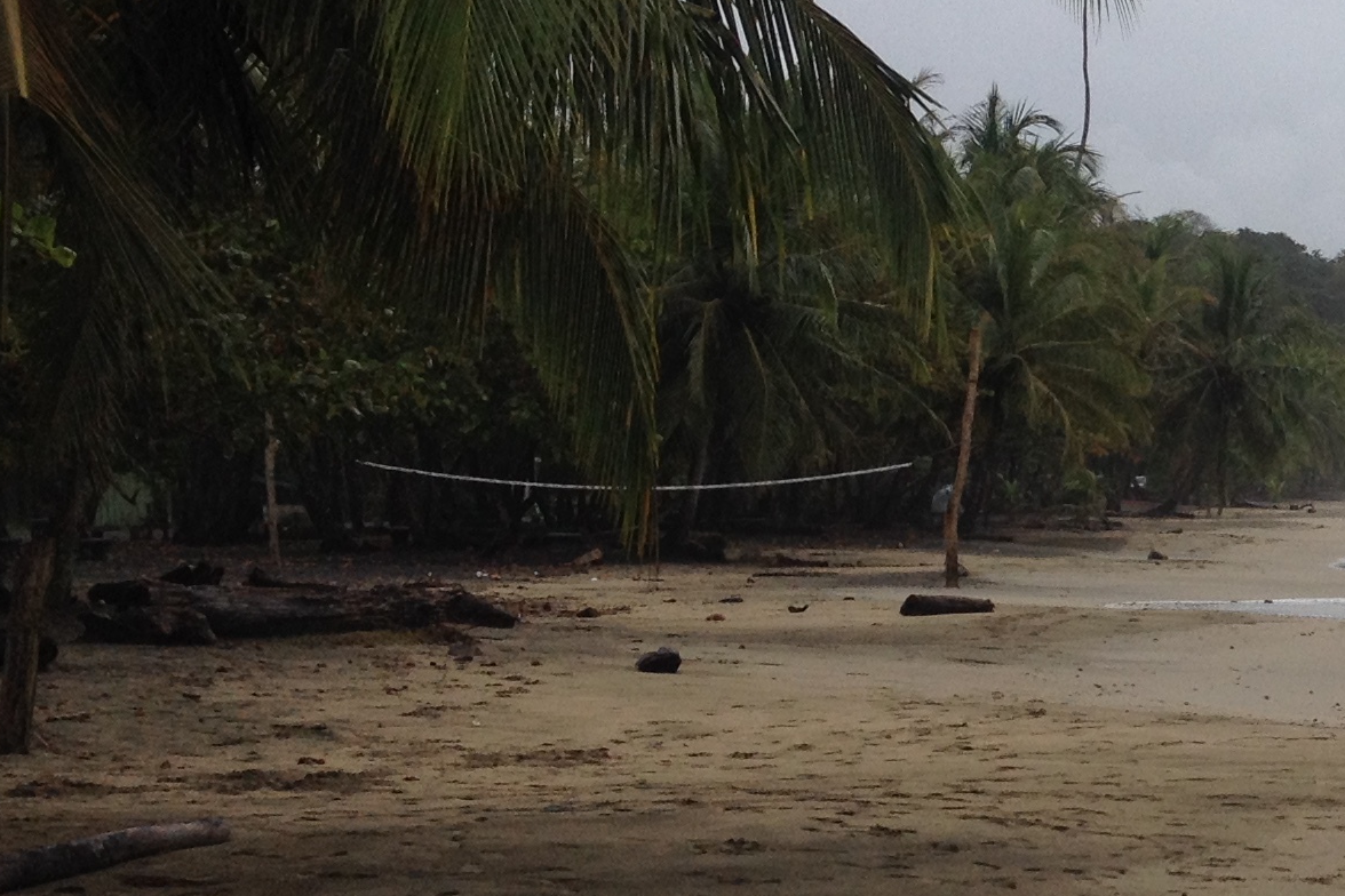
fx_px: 3773
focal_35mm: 101
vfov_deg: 13.5
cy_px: 528
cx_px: 1778
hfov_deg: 18.7
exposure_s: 1/1842
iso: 50
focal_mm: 4.28
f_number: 2.4
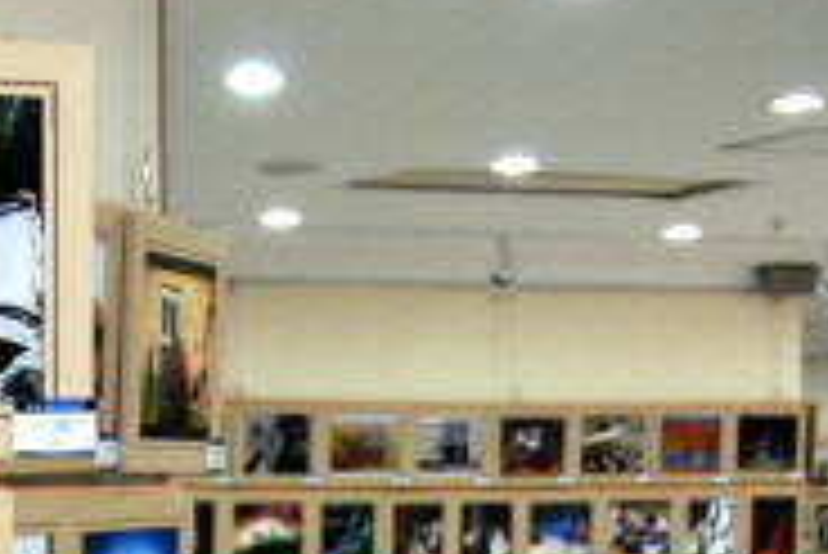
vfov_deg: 11.8
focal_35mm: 114
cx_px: 171
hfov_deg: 17.8
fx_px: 2624
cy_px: 655
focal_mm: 28
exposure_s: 1/60
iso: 800
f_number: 5
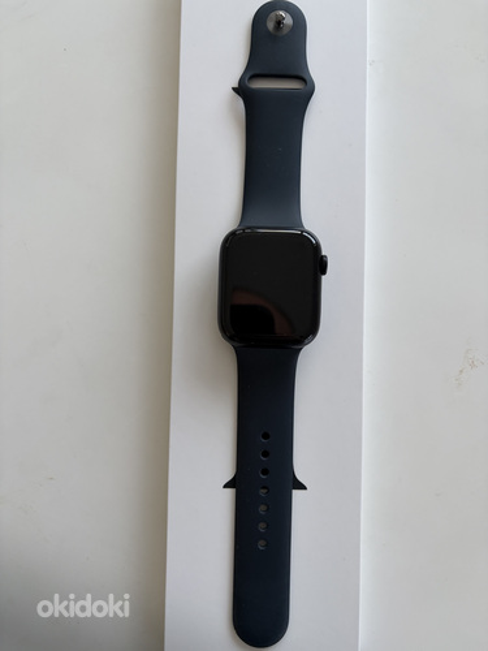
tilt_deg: -87.8
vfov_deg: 67.3
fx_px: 489
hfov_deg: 53.1
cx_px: 244
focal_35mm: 26
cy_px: 326
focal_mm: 5.96
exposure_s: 1/60
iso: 250
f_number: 1.6
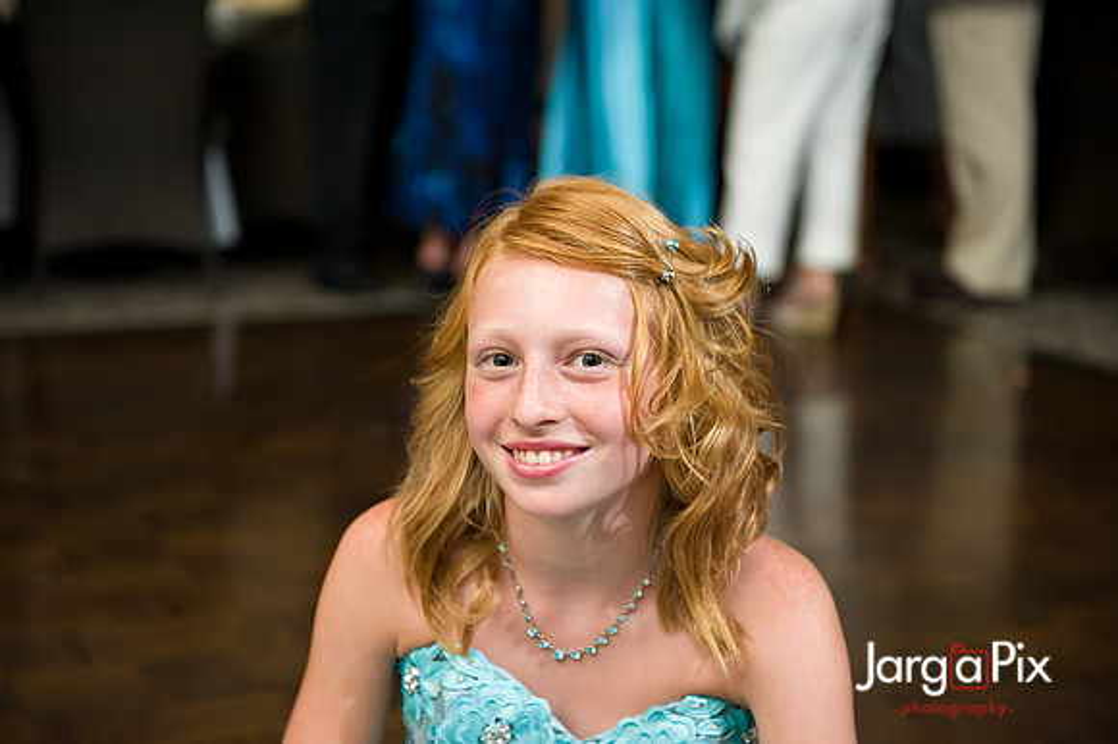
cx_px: 559
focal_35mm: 70
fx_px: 2173
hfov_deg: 28.9
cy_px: 372
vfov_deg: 19.4
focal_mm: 70
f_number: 3.2
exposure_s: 1/125
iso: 1600
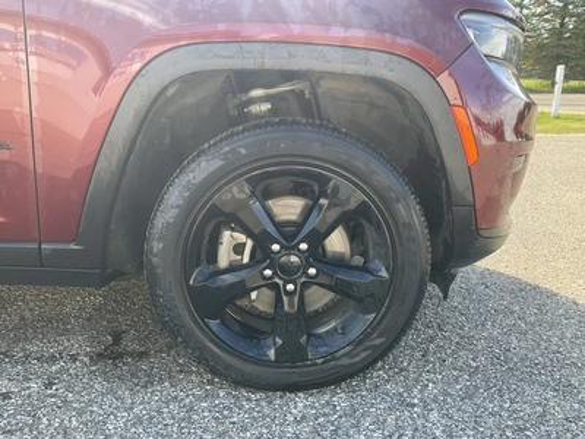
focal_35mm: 29
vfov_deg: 48.2
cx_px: 292
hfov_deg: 61.7
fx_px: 490
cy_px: 220
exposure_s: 1/140
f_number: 1.8
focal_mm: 3
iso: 25
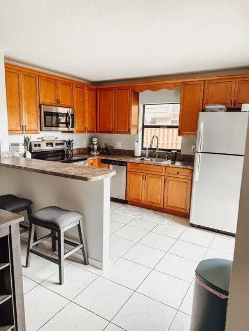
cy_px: 166
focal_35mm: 24
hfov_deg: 56.8
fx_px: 230
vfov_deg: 71.6
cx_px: 124
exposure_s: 1/120
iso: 100
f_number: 1.8
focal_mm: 6.86
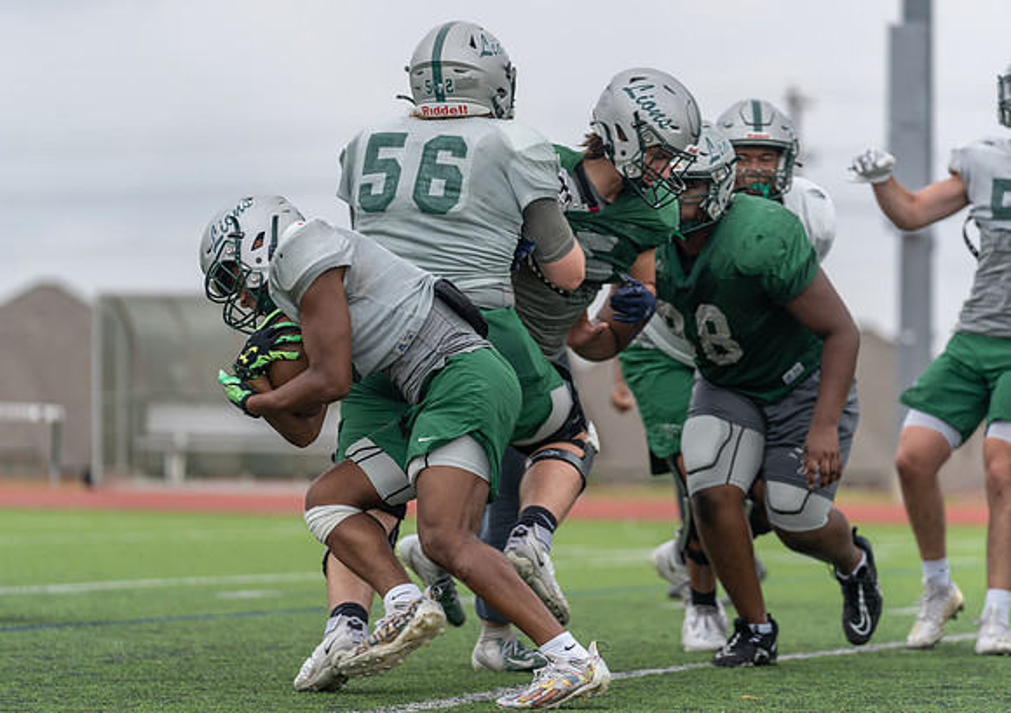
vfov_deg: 7.5
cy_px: 356
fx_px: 5409
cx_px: 476
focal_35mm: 189
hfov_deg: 10.7
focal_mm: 182
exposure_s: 1/1250
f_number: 3.5
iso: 200
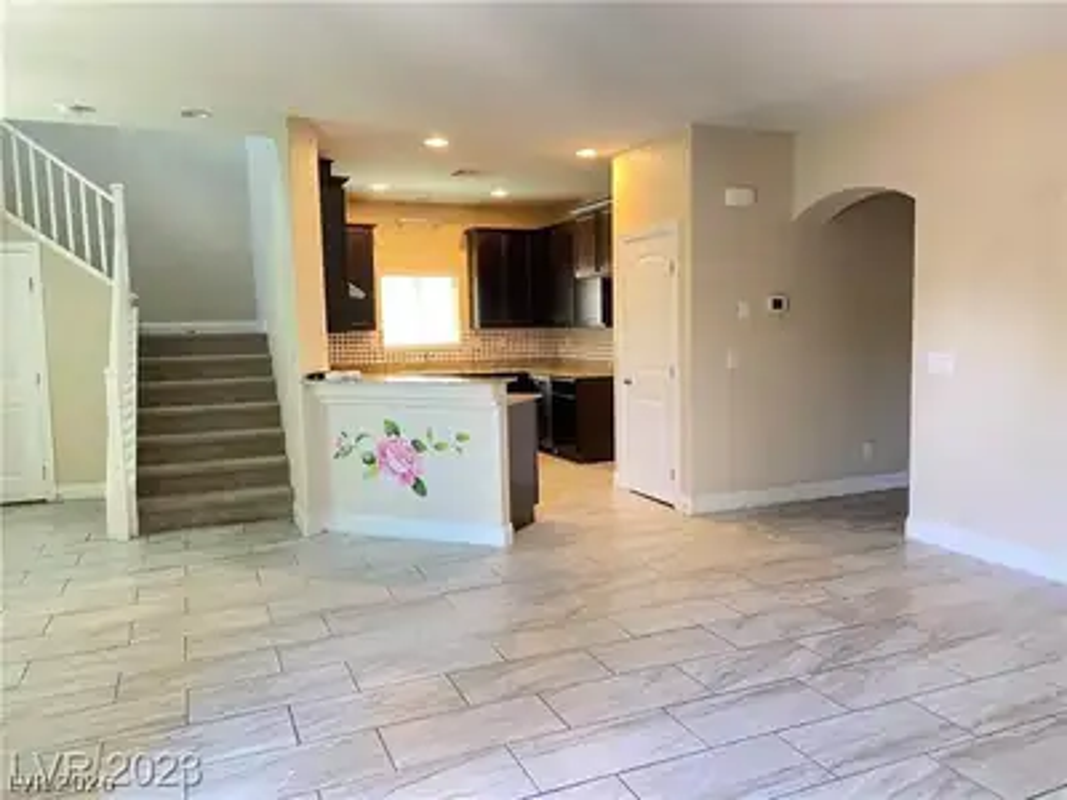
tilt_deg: -7.0
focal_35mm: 26
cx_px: 534
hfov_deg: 67.3
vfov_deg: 53.1
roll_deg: +1.1
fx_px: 801
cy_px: 400
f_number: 1.8
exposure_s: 1/60
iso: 400
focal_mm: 4.25
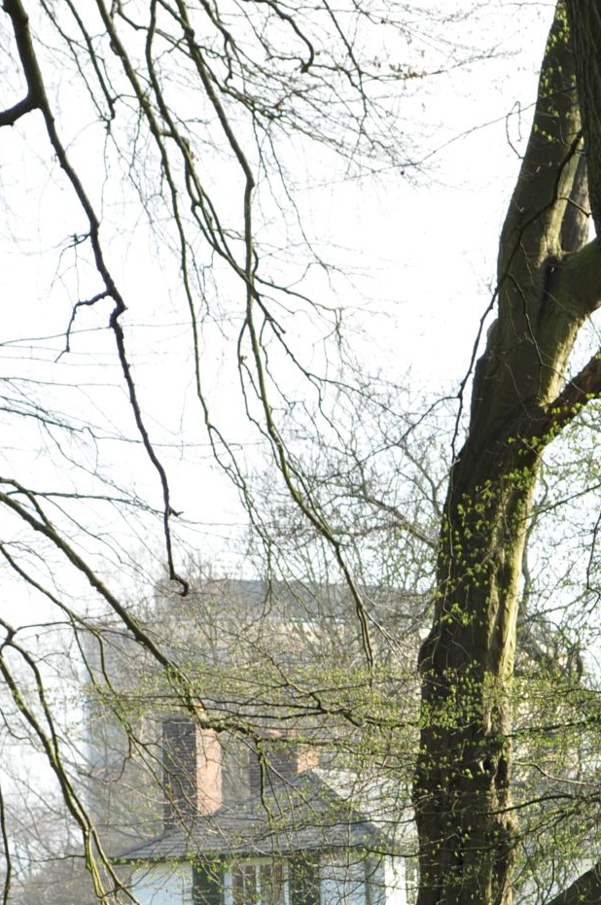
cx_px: 566
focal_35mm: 178
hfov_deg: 7.7
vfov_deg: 11.5
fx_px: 4470
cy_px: 886
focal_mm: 52
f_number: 8
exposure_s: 1/160
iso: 200
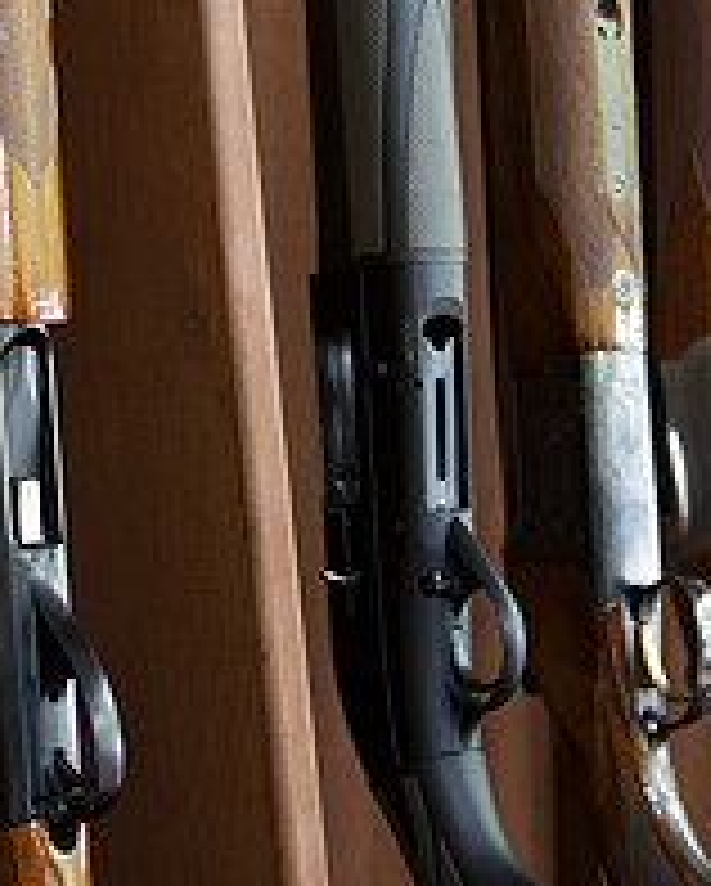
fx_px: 3047
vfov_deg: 16.5
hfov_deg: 13.1
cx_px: -22
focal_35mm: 116
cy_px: 243
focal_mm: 42
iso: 800
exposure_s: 1/100
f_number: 2.8
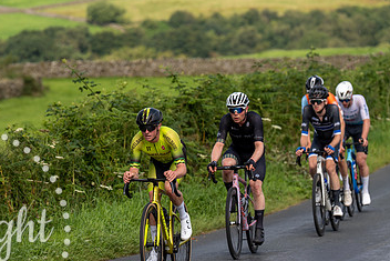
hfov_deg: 8.0
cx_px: 138
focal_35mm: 257
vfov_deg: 5.4
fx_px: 2785
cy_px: 174
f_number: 4
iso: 100
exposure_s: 1/800
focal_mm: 156
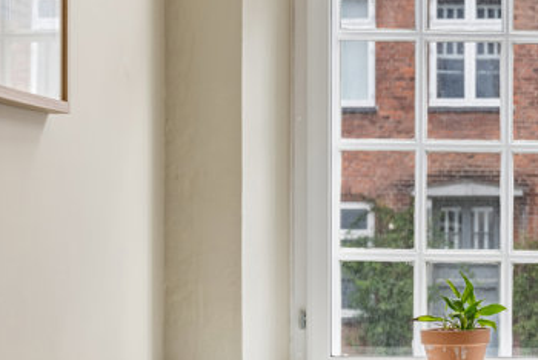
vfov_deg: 13.1
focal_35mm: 105
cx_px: 535
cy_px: 233
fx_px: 1570
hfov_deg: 18.9
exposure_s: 1/80
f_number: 5.6
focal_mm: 46
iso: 160
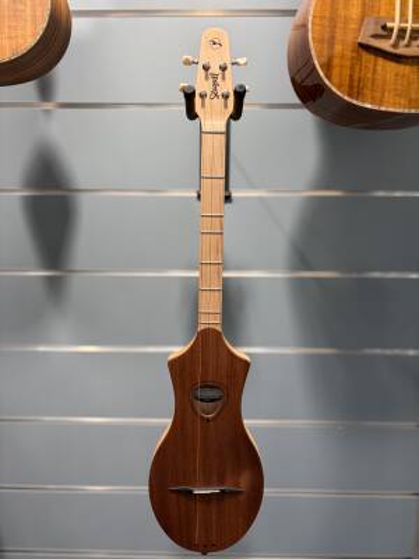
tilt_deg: -9.0
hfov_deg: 53.1
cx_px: 210
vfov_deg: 67.3
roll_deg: +0.2
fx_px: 420
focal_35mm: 26
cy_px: 280
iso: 125
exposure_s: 1/120
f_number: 1.6
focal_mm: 5.96
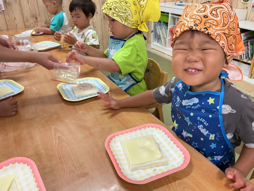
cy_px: 96
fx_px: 213
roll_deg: +1.3
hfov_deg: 61.7
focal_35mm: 29
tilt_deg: -28.0
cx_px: 127
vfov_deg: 48.2
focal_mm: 3
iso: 100
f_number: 1.8
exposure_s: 1/60
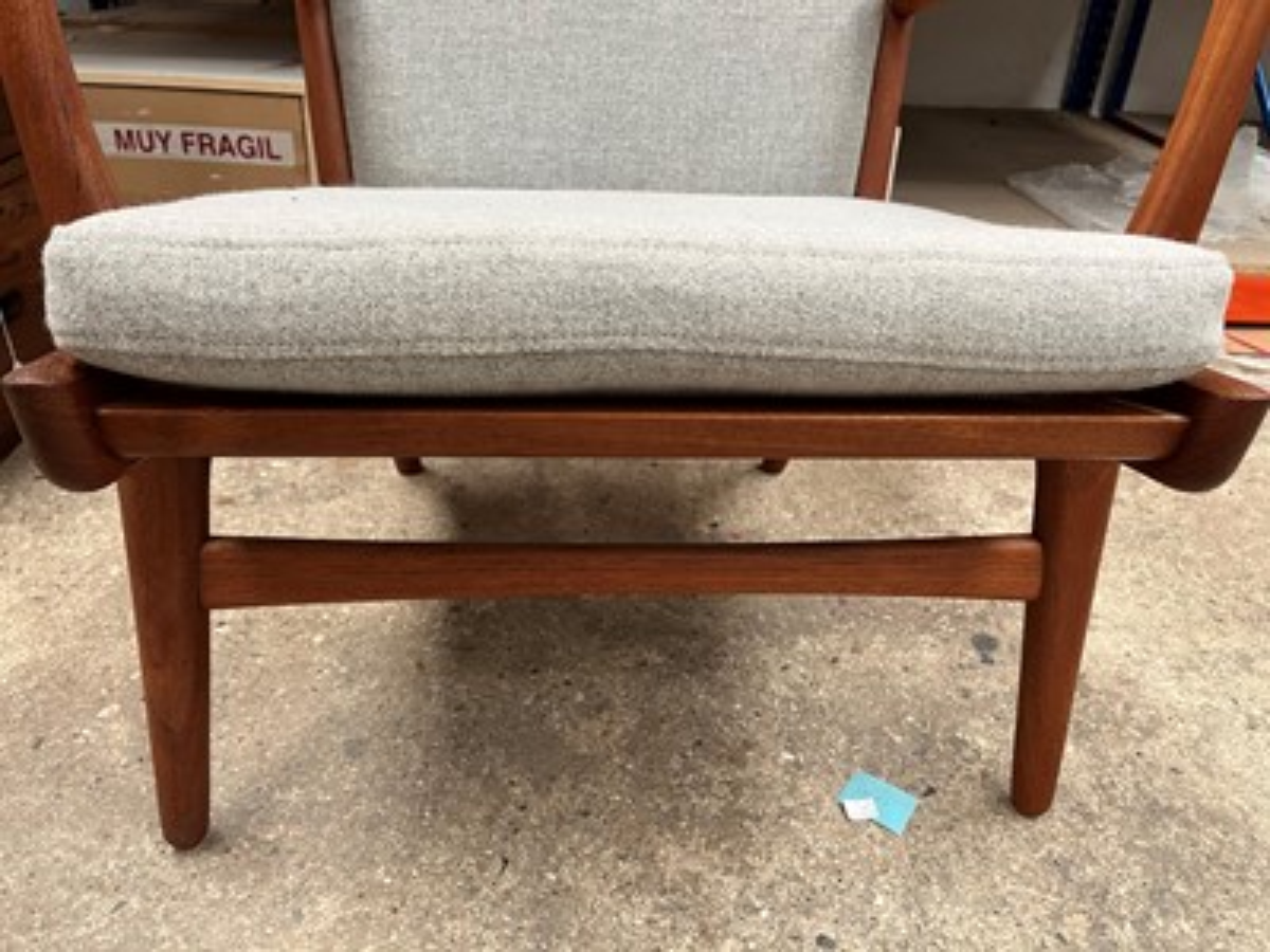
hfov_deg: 67.3
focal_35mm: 26
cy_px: 476
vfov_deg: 53.1
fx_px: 954
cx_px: 635
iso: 160
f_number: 1.6
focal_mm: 5.1
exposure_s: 1/50
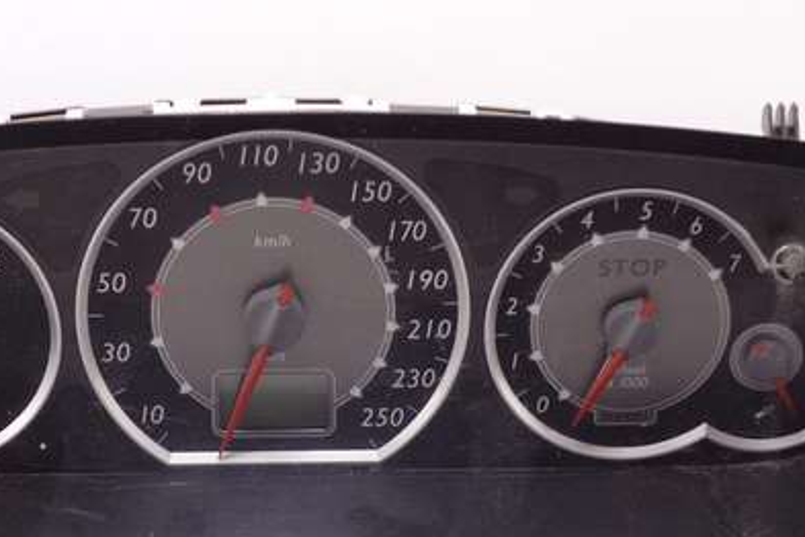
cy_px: 443
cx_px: 285
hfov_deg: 16.4
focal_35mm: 125
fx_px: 2795
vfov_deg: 10.9
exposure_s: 1/80
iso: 500
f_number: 4
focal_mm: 23.82
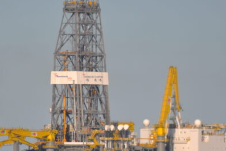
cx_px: 68
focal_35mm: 788
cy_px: 91
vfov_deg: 1.7
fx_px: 4948
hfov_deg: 2.6
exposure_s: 1/640
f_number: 6.3
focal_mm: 300
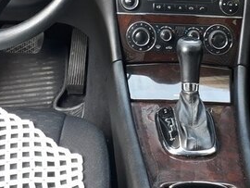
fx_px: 477
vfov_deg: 20.9
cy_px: -34
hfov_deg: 29.4
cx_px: 119
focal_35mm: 66
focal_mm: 3.6
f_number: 1.9
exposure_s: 1/33
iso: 64
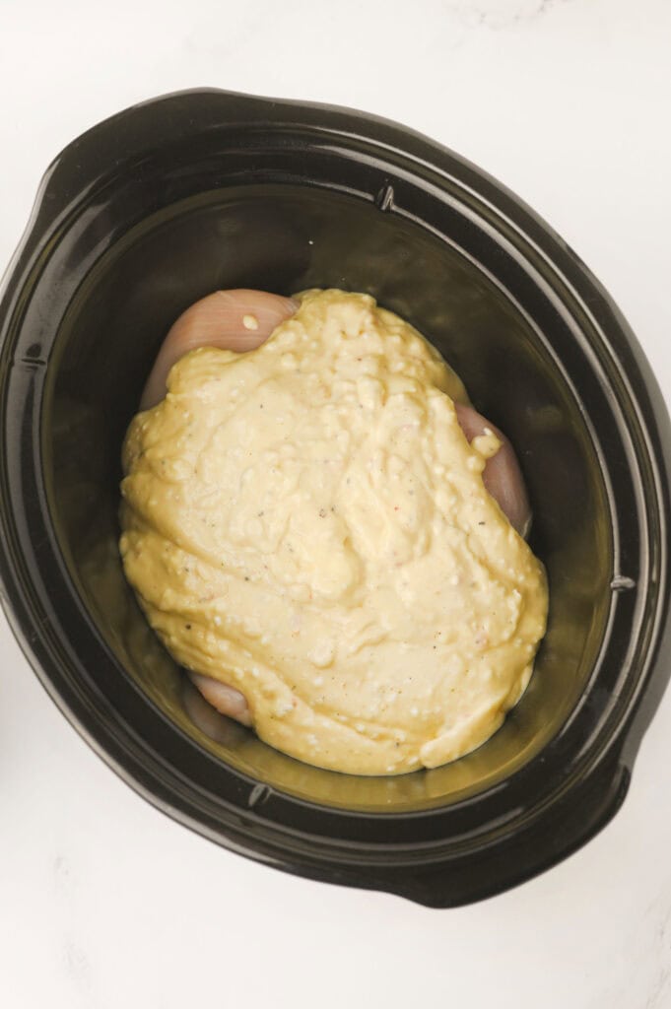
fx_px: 1400
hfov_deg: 26.9
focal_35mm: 50
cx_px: 336
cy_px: 504
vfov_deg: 39.6
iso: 640
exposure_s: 1/160
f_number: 5
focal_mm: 50
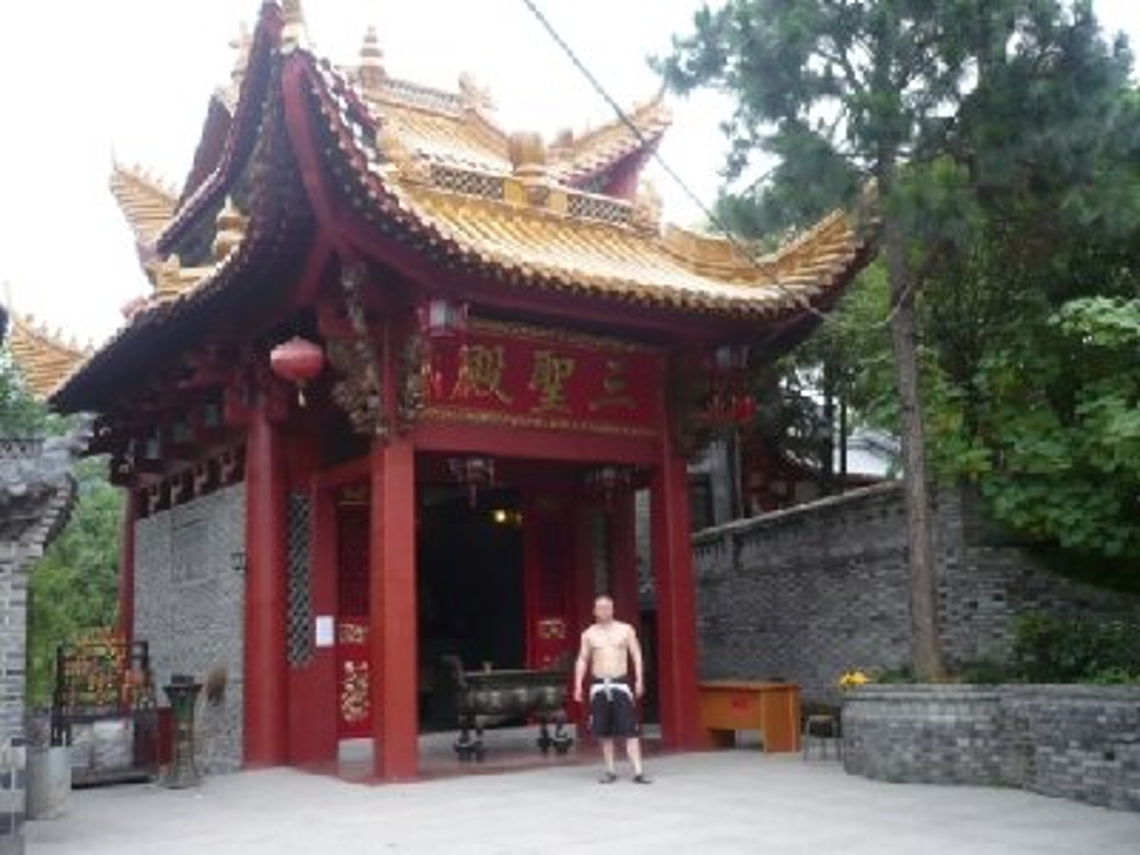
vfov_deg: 40.7
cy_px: 428
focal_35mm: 35
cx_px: 570
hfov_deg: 52.6
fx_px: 1153
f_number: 2.8
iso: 100
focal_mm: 5.8
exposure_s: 1/80
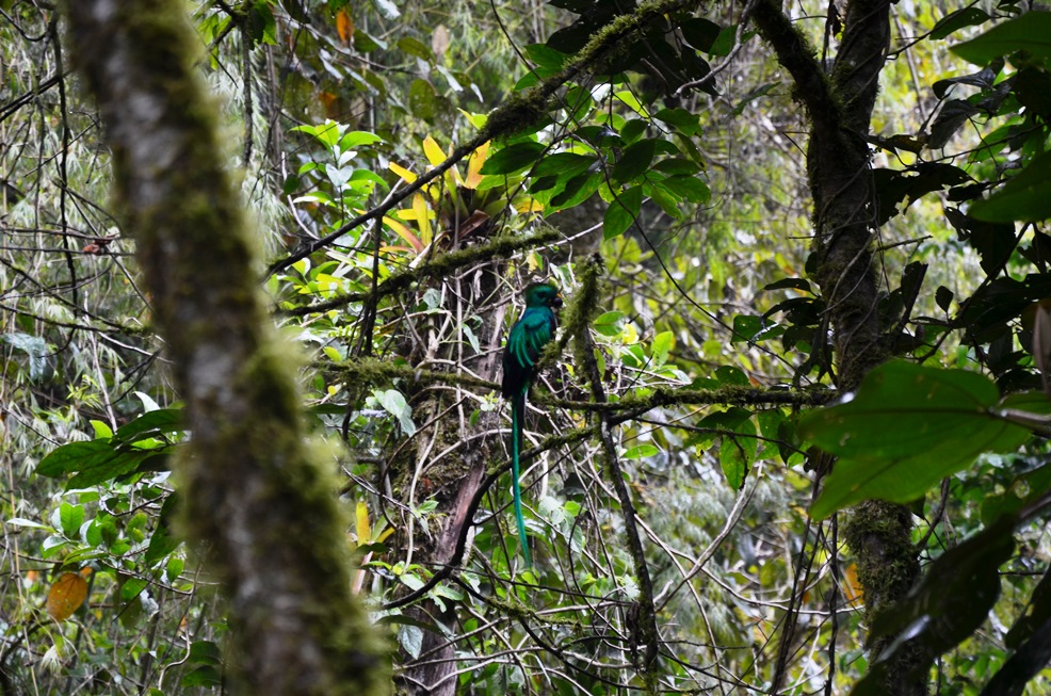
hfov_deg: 13.1
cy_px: 348
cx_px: 526
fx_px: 4588
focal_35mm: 158
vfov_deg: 8.7
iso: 160
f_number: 5.6
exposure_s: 1/20
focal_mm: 105
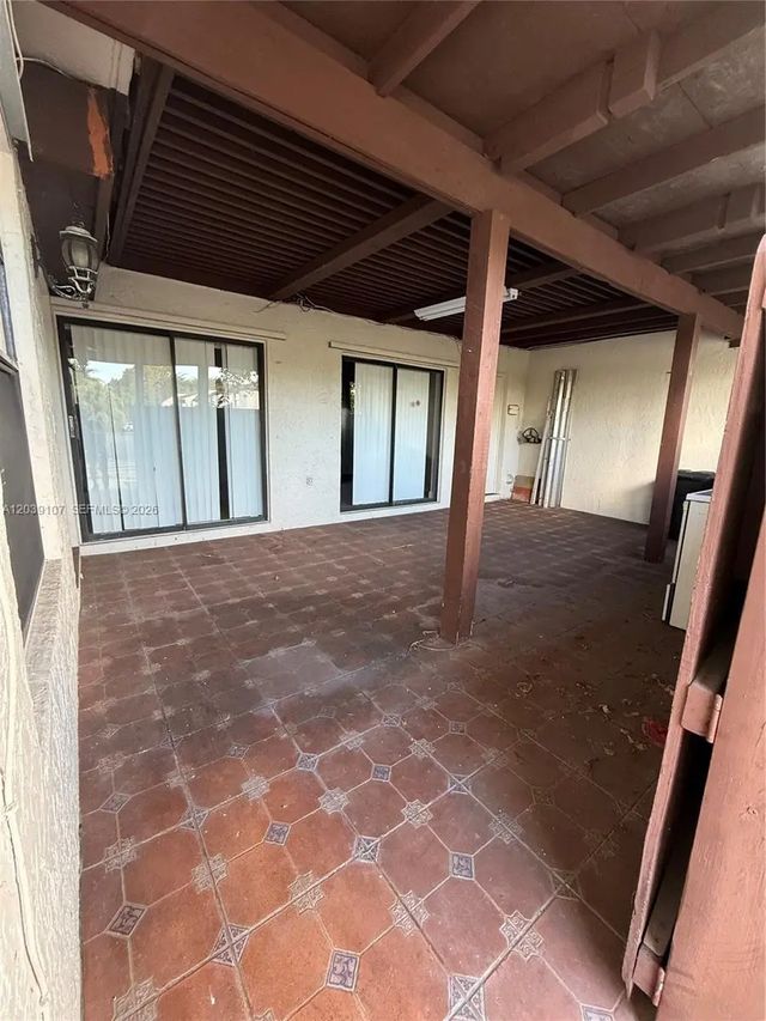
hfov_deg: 85.7
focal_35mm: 14
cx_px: 383
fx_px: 413
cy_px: 510
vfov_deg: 102.1
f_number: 2.2
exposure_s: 1/99
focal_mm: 2.22
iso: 250
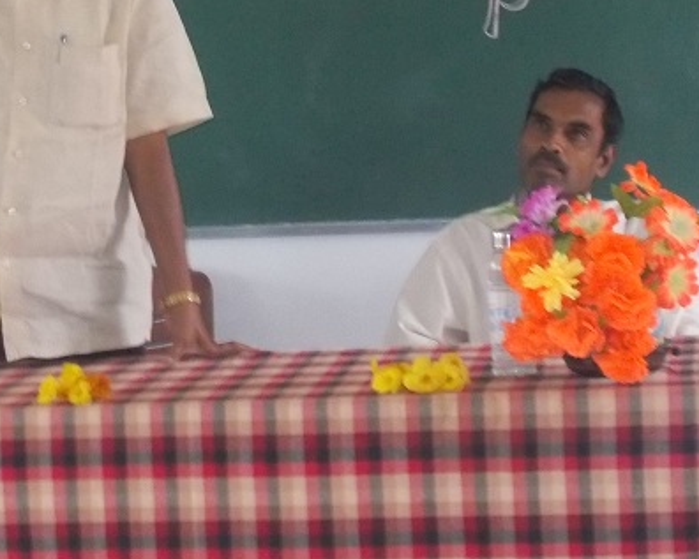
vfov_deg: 10.2
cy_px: 2
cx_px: 138
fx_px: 3104
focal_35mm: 150
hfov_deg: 12.8
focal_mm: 11.8
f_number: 5.3
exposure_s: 1/60
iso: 640
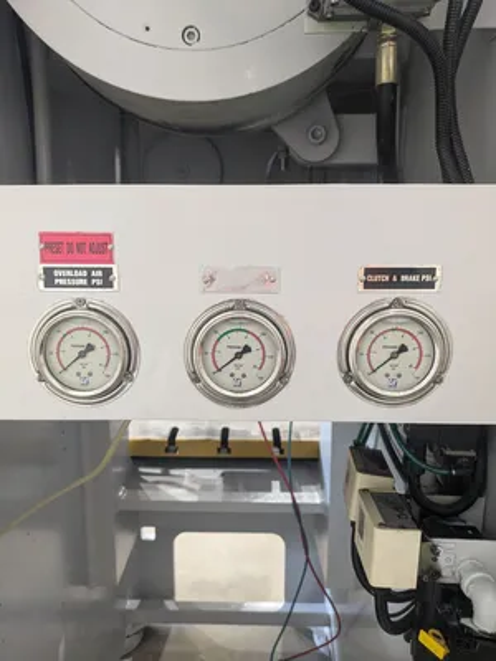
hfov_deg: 54.9
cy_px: 330
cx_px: 248
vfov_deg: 69.4
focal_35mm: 25
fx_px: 478
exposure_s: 1/24
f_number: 1.89
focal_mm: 5.43
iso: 292
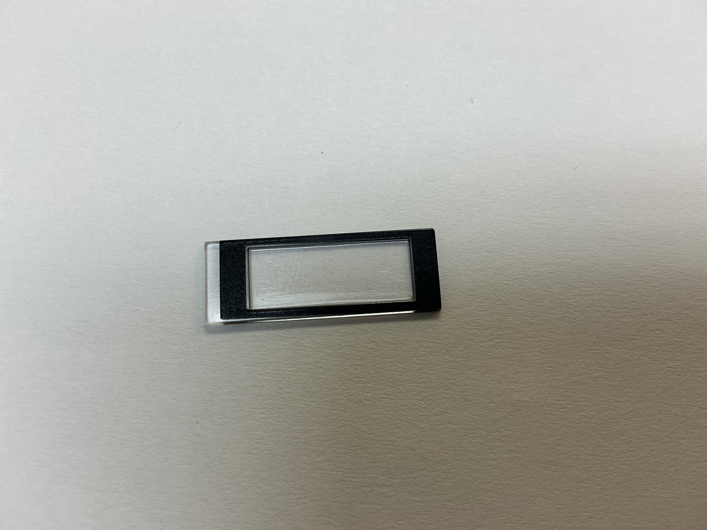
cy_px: 265
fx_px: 592
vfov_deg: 48.2
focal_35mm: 29
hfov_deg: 61.7
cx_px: 354
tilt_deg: -77.2
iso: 25
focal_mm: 3
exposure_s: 1/100
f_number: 1.8
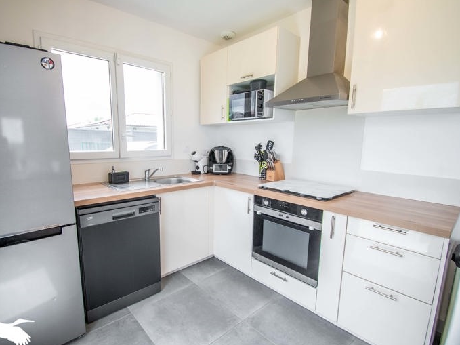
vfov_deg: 74.7
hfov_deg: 90.8
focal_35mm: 17
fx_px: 226
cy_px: 177
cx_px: 210
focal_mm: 10
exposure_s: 1/60
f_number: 4.5
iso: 800
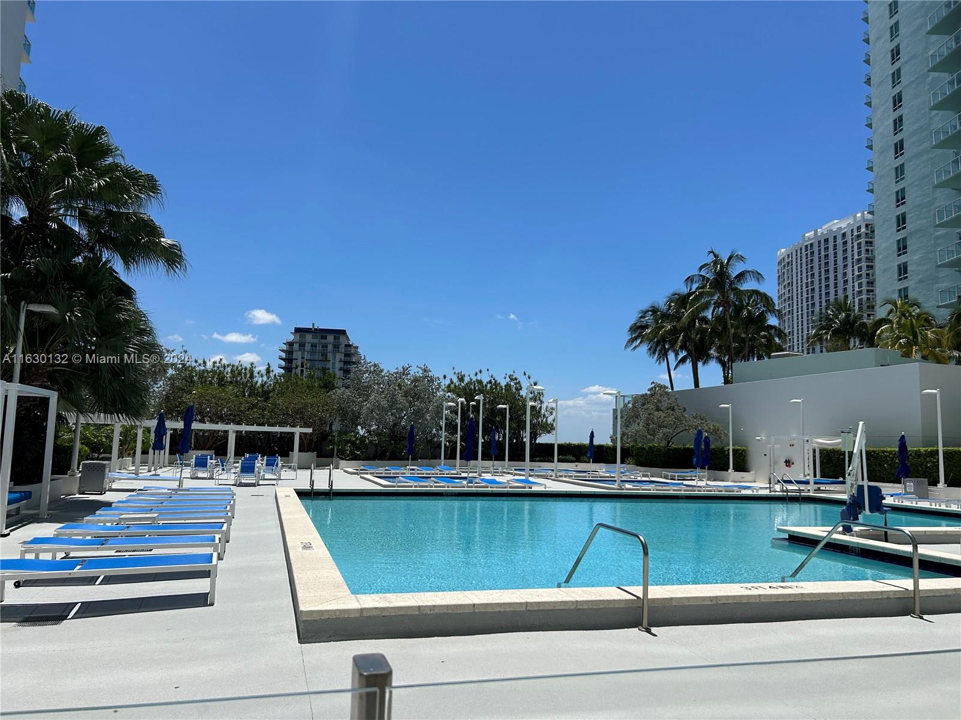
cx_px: 480
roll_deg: -0.8
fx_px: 722
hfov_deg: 67.3
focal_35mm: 26
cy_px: 360
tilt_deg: +6.2
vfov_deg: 53.1
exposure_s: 1/8696
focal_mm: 5.7
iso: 50
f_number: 1.5
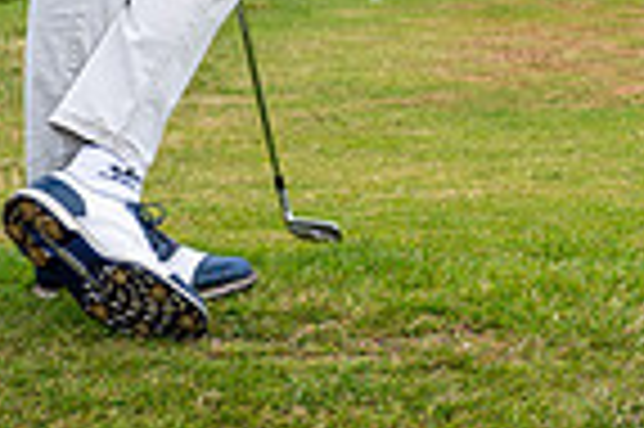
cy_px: -460
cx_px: 978
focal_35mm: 309
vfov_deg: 4.4
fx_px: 5521
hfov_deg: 6.6
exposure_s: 1/250
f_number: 5
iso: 100
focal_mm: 70
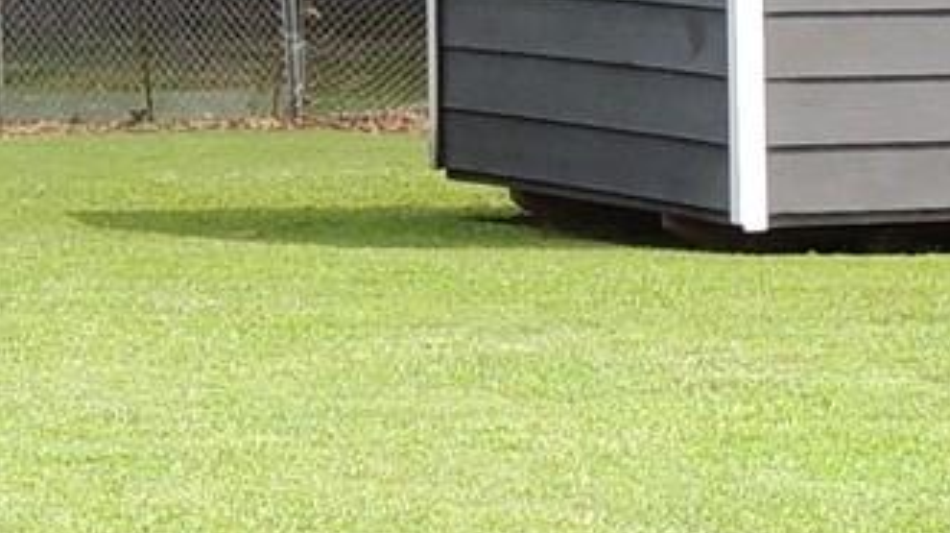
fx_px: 5965
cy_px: 153
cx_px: 869
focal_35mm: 237
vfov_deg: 5.1
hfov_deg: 9.1
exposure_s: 1/400
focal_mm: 6.2
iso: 100
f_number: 3.3
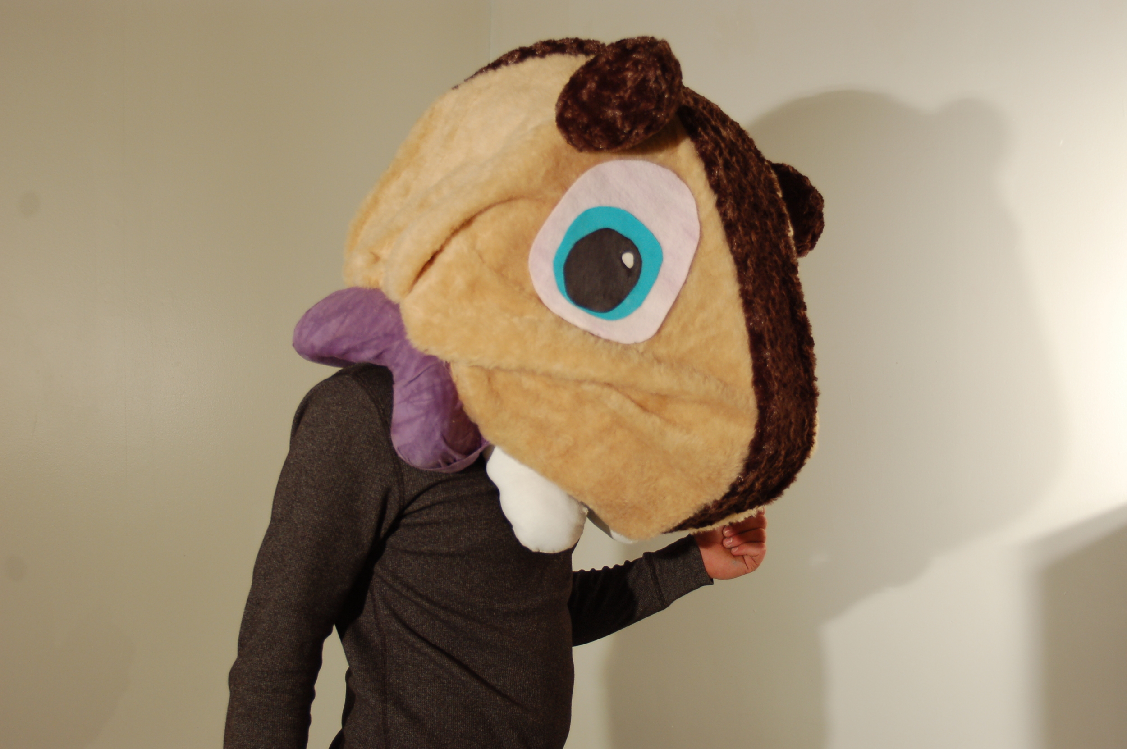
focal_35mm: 40
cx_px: 564
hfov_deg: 48.0
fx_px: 1267
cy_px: 374
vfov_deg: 33.0
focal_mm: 27
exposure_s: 1/50
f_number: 4.2
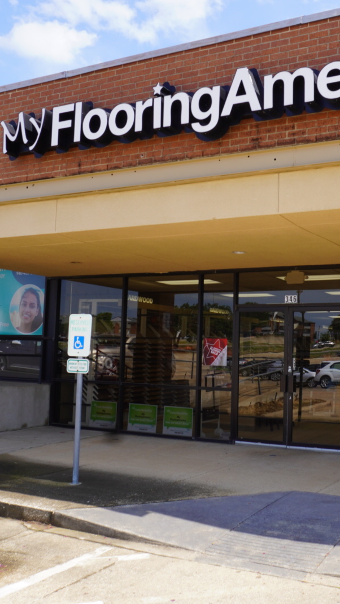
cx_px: 265
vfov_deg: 52.8
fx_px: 609
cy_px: 300
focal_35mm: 38
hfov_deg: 30.5
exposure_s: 1/80
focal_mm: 16
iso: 100
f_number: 11
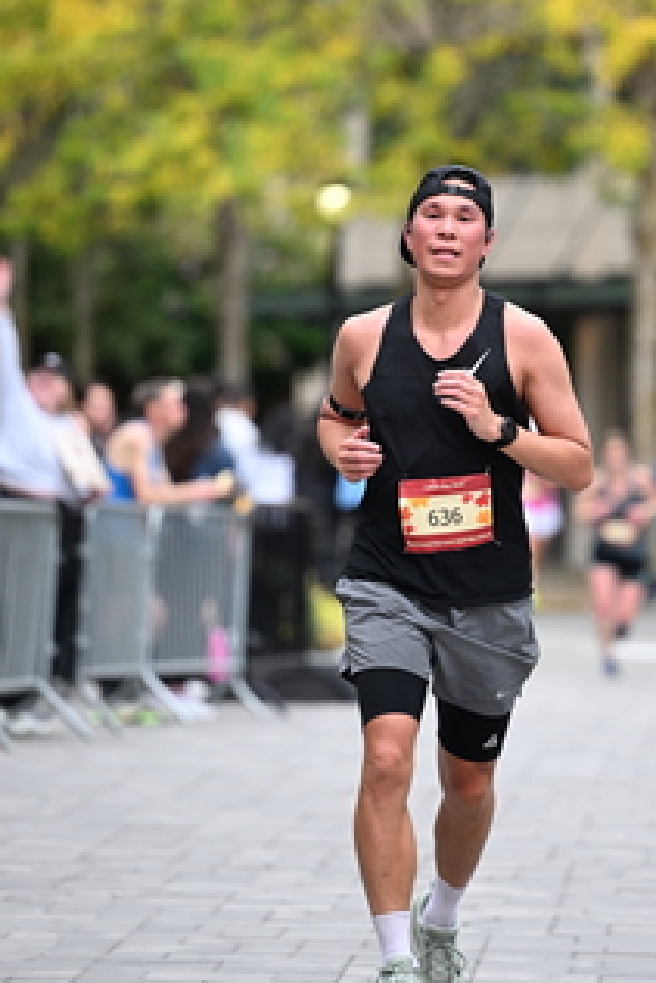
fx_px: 8081
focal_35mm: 296
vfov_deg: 7.0
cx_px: 446
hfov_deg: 4.6
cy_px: 389
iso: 640
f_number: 2.8
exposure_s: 1/2000
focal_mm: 170
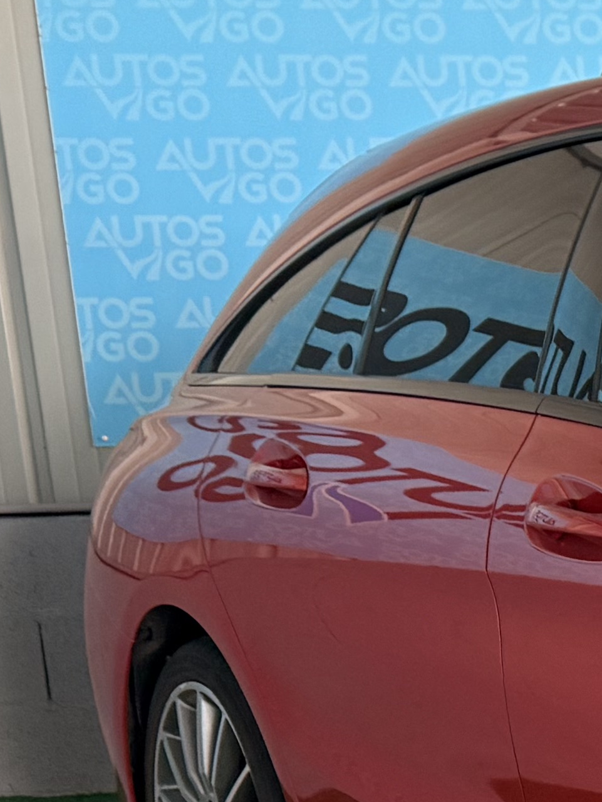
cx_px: 1599
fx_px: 2481
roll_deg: +1.1
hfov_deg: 10.9
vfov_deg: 17.9
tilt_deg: -12.0
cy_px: 803
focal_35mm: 107
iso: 125
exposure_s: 1/121
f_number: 1.78
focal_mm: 6.76
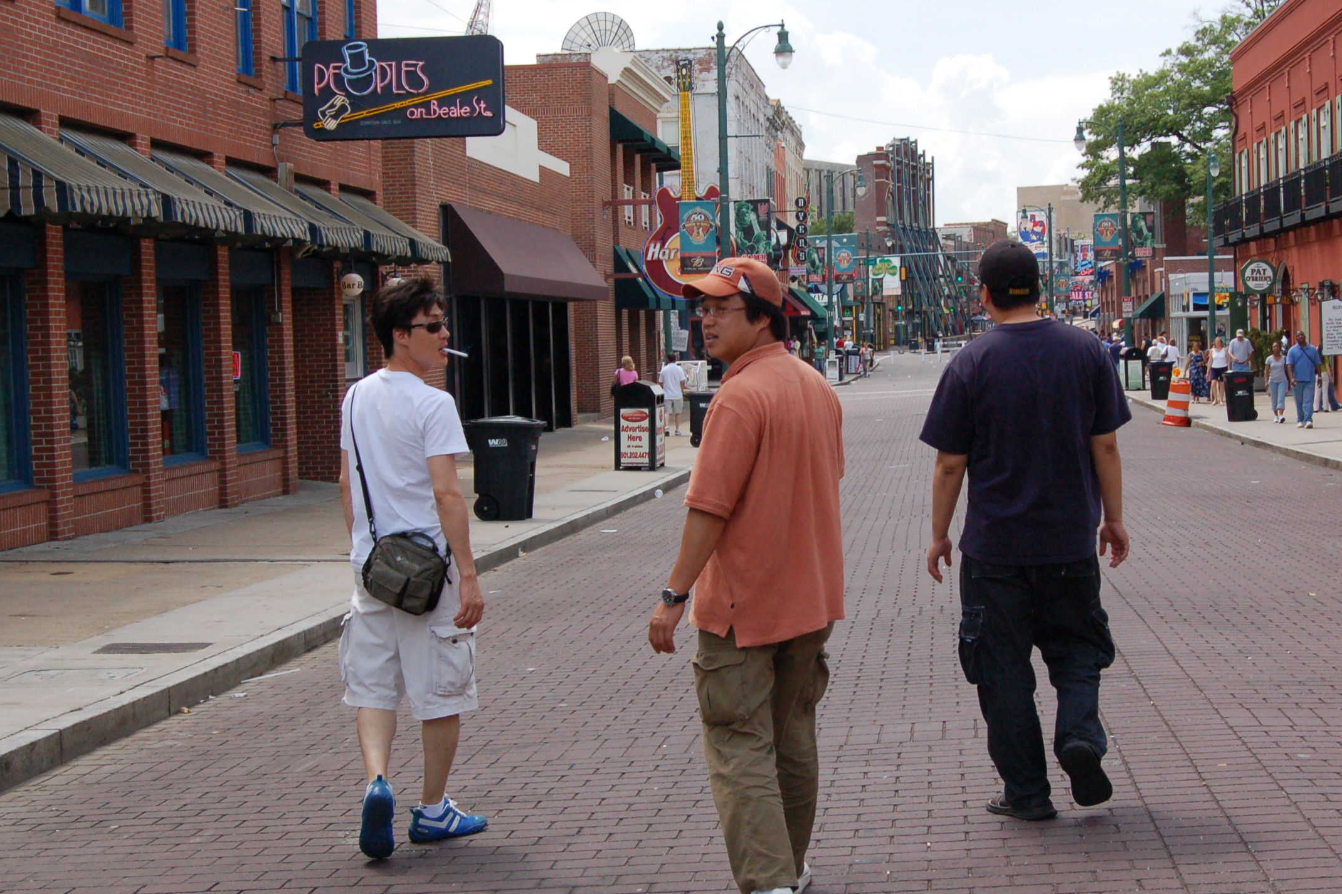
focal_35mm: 59
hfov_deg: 33.9
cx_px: 776
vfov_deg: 23.0
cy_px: 424
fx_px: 2199
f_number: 10
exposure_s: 1/400
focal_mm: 28
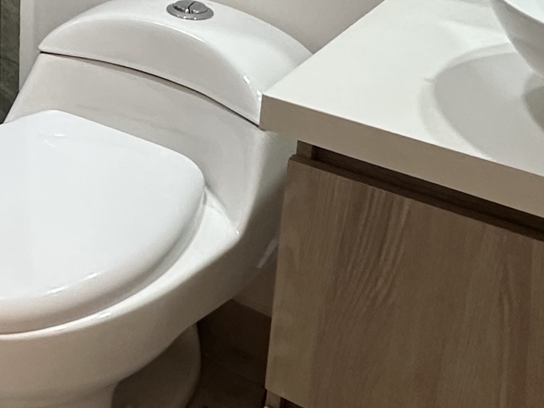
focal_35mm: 62
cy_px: -33
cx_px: -92
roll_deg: +0.8
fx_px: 975
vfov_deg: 22.4
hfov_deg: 27.7
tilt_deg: -18.1
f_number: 2.2
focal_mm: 2.22
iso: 250
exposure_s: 1/60
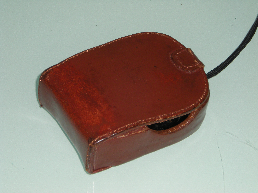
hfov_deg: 17.3
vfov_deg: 13.0
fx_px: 850
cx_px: 129
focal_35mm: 114
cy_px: 96
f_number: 8.5
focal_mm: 18.9
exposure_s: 1/125
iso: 84
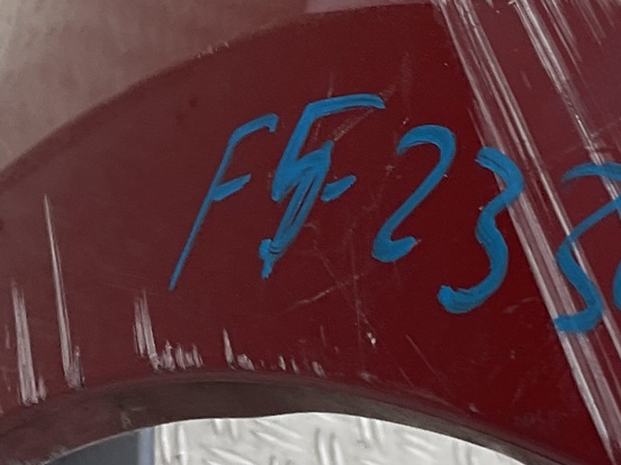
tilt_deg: -22.0
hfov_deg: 18.5
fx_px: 1902
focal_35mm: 106
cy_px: -56
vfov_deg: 13.7
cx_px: 304
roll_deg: -37.0
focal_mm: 3
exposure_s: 1/104
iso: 16
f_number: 1.8
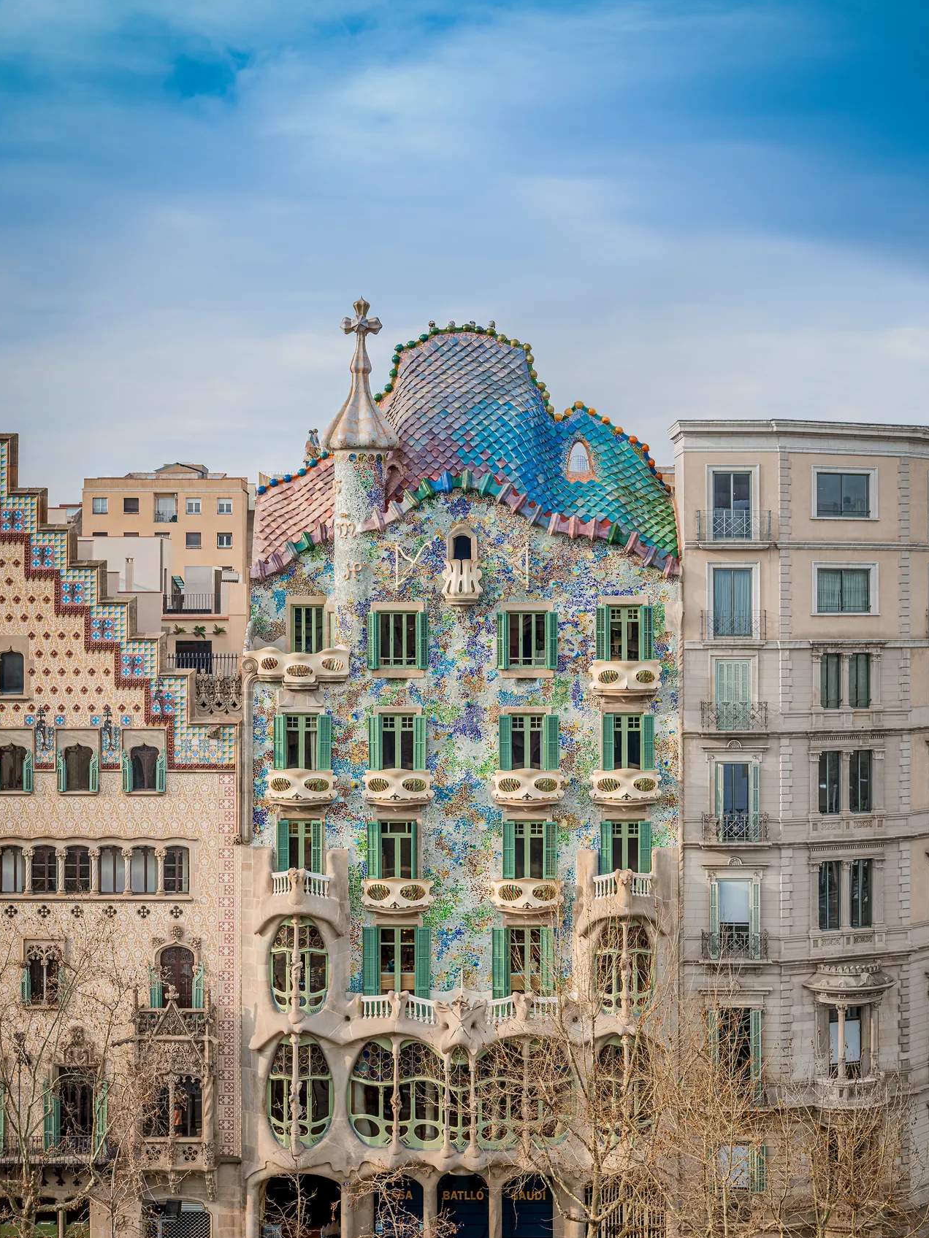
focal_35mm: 49
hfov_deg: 29.7
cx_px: 464
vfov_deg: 38.9
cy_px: 674
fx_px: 1753
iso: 50
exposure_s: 1/60
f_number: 8
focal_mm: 45
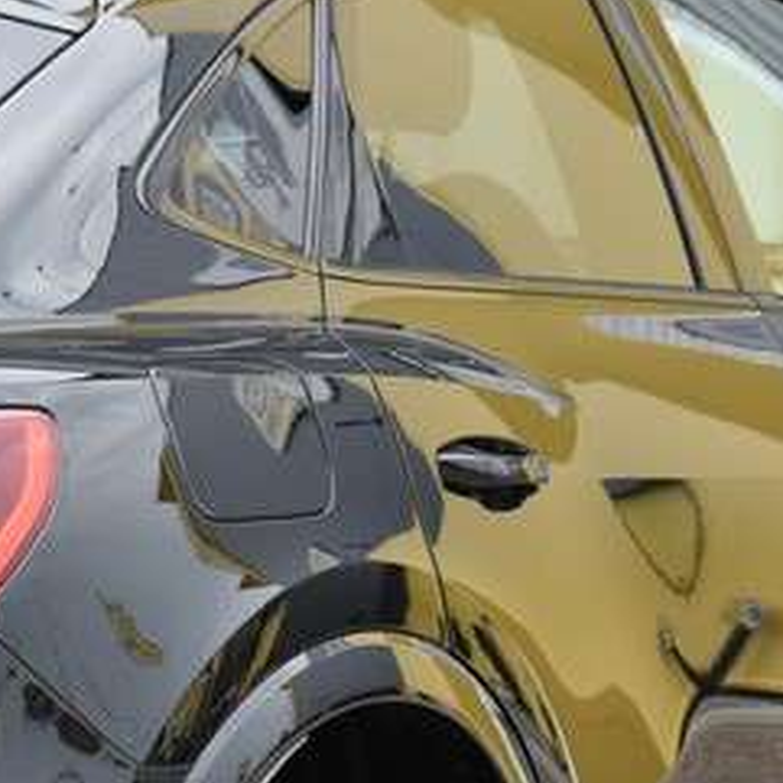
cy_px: 572
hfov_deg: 6.4
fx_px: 6935
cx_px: -123
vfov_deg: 6.5
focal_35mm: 271
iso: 400
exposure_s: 1/160
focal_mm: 50
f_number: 7.1
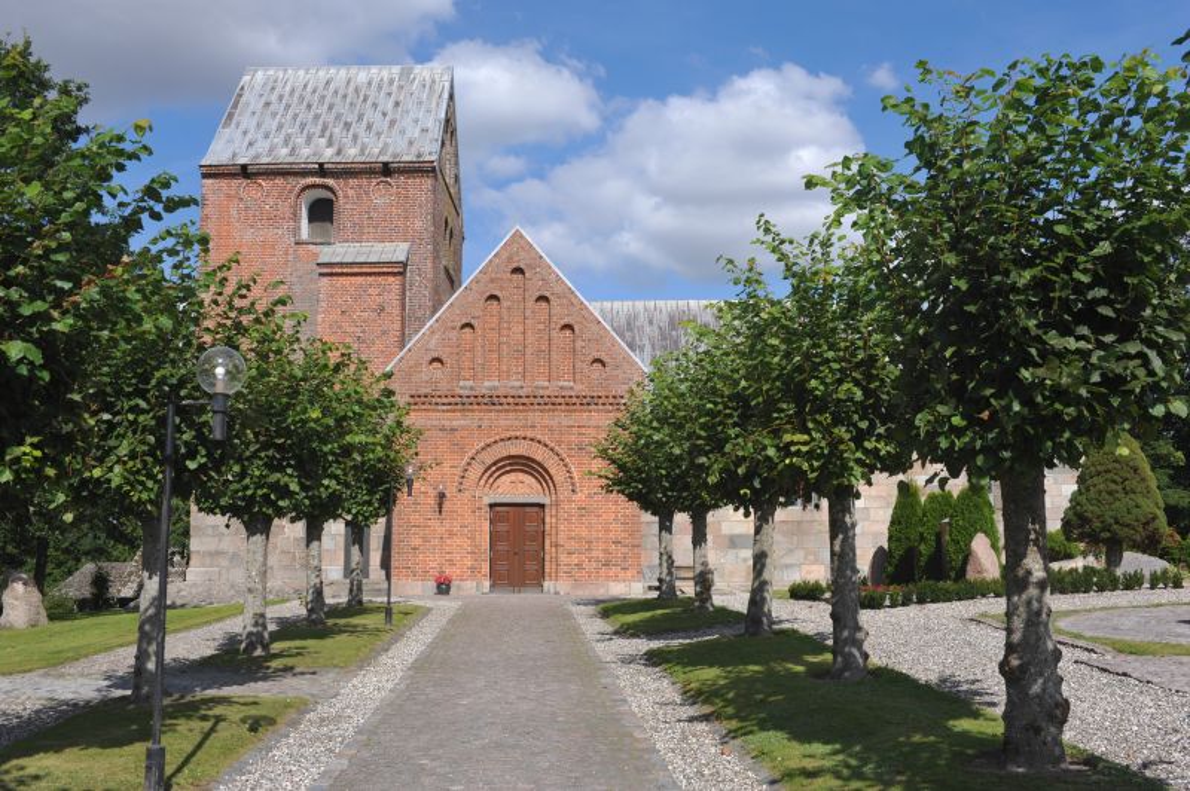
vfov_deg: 37.8
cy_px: 396
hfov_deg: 54.5
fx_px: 1156
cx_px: 595
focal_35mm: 35
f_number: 8
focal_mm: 35
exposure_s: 1/320
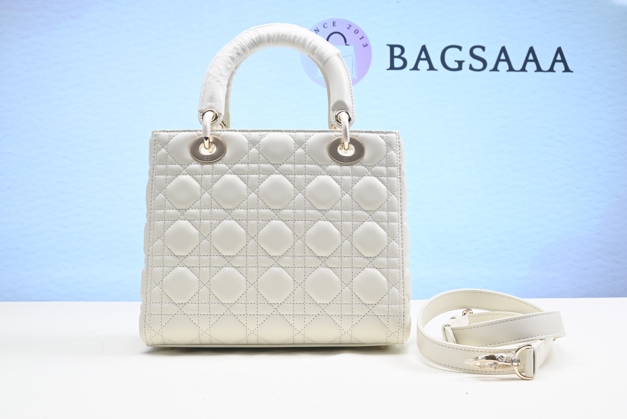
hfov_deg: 51.9
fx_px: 645
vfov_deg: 36.0
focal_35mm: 37
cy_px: 210
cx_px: 314
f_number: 16
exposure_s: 1/2
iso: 100
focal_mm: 37
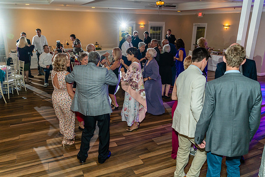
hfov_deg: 65.5
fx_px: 206
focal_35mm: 28
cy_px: 88
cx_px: 132
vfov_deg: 46.4
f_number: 4.5
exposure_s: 1/60
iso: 800
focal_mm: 28
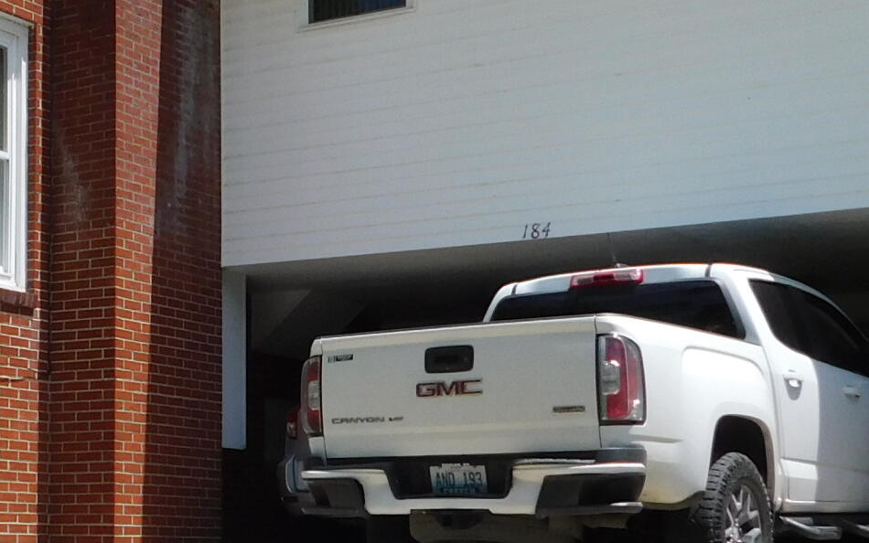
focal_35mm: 77
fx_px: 1824
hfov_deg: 24.9
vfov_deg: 16.9
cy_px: 335
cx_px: -92
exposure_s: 1/1250
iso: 125
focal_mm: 4
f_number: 3
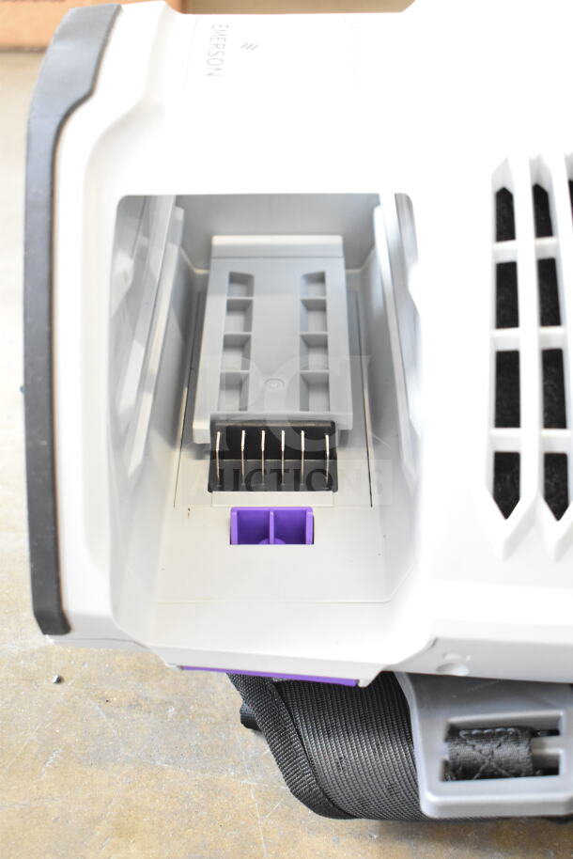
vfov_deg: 37.8
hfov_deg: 25.8
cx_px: 286
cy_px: 430
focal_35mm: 52
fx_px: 1252
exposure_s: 1/60
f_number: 4.5
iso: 4500
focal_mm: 35
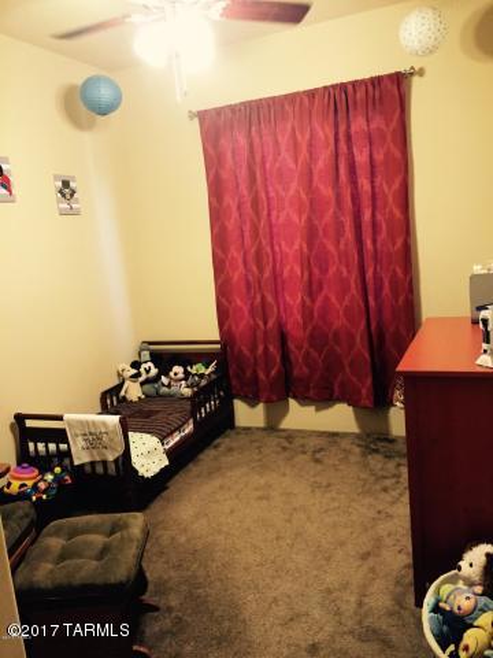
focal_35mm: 29
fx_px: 551
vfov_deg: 61.7
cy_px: 329
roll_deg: +4.9
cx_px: 246
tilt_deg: -9.0
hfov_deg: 48.2
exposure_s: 1/24
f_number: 2.2
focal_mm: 4.15
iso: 250
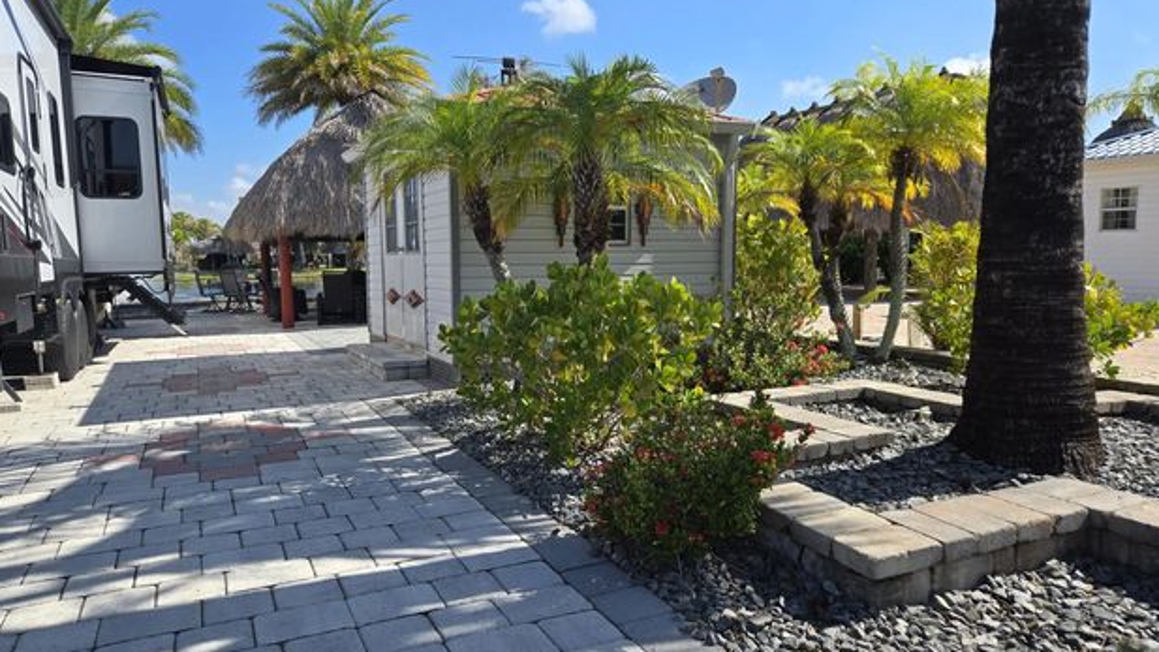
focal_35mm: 26
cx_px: 567
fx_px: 799
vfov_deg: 44.4
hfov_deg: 71.9
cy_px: 334
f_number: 1.8
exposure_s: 1/1372
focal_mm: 5.4
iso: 25
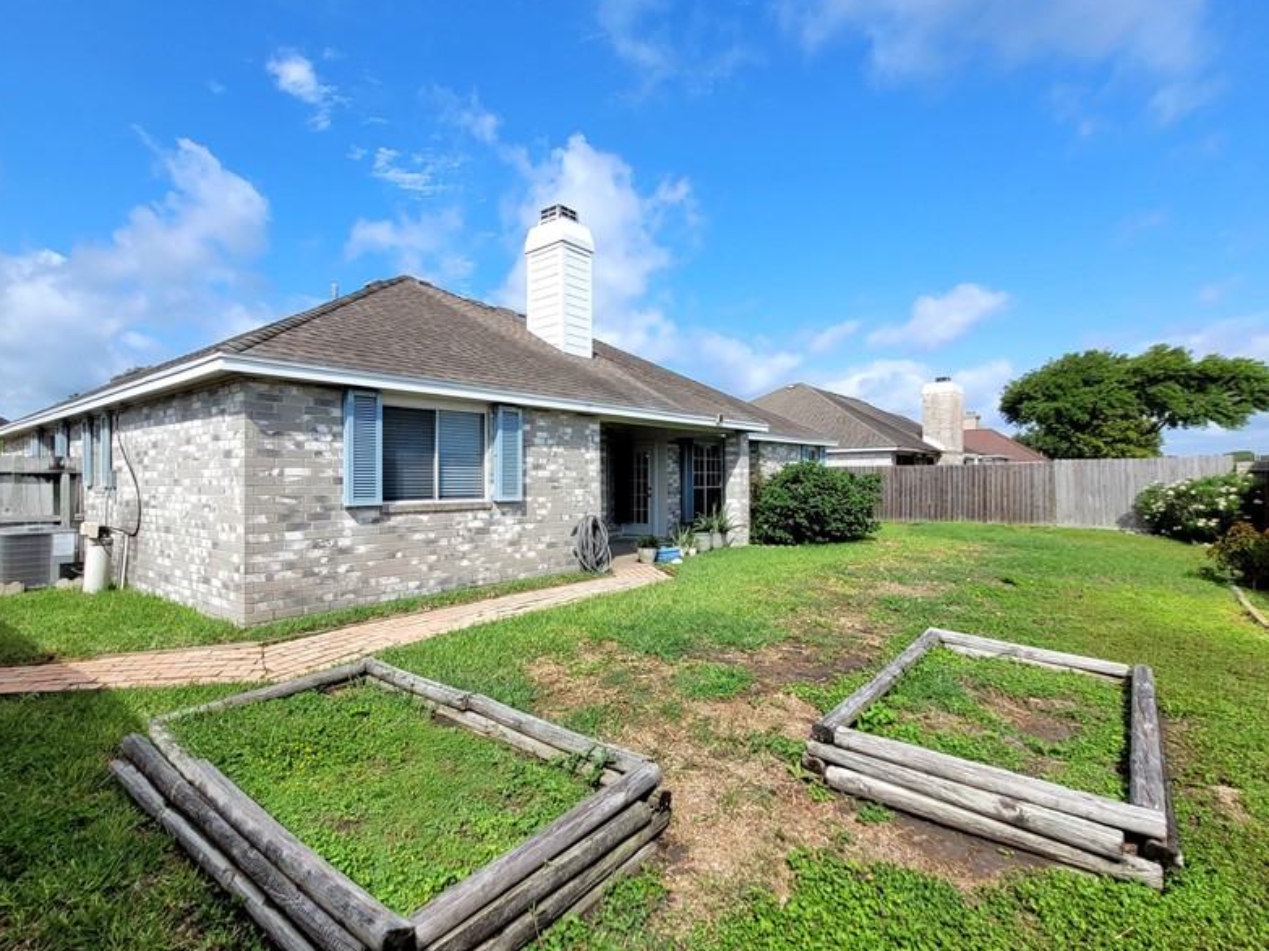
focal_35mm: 17
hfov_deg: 90.9
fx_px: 623
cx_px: 590
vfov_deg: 74.7
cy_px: 471
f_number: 2.2
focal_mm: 1.74
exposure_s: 1/1429
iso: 40
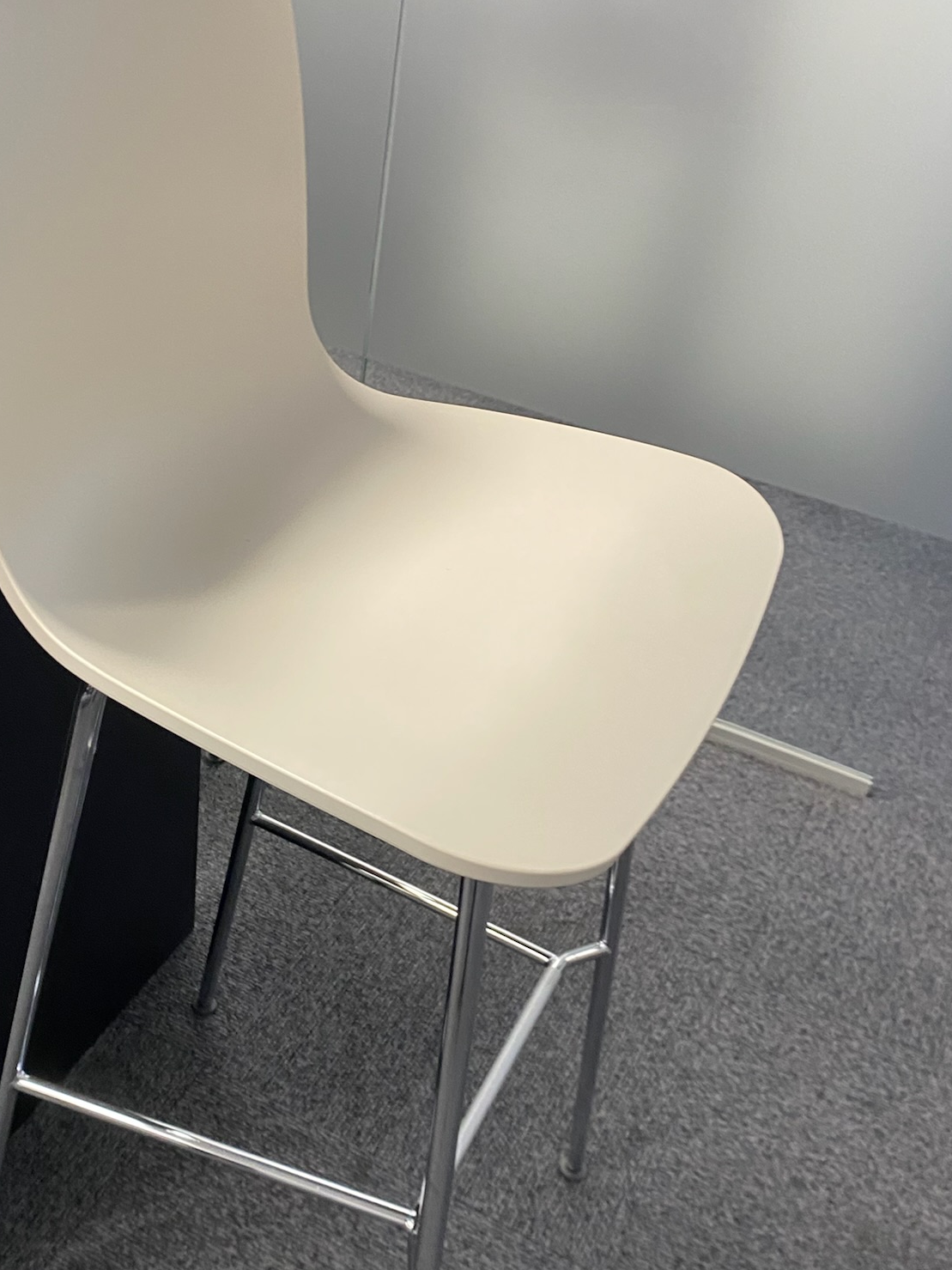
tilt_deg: -38.6
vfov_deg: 51.1
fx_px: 1320
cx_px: 318
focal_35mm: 36
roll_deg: -7.1
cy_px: 752
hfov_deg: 39.2
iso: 250
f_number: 1.8
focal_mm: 4.25
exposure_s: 1/49
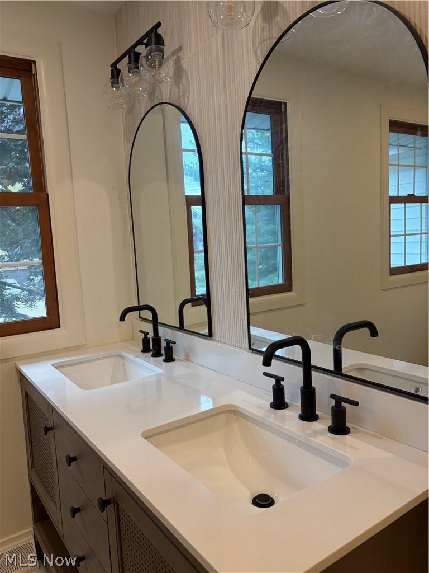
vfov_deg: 67.3
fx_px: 430
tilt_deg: -3.9
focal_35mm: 26
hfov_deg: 53.1
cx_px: 214
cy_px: 286
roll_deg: +2.4
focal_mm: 5.96
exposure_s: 1/153
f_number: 1.6
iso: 100
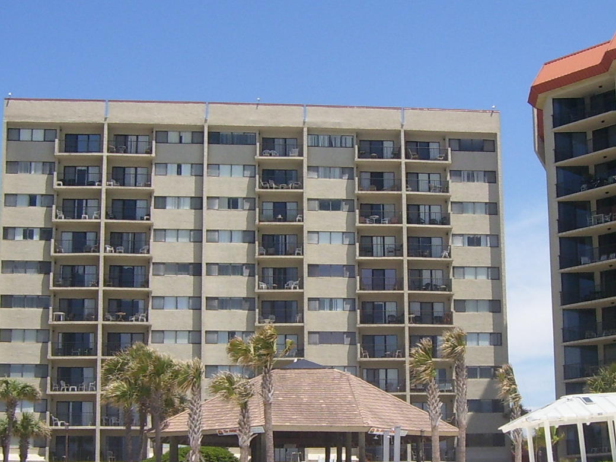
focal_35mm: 67
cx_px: 341
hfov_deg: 29.0
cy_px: 275
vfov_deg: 21.9
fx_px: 1192
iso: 80
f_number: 4.8
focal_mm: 5.6
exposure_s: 1/750
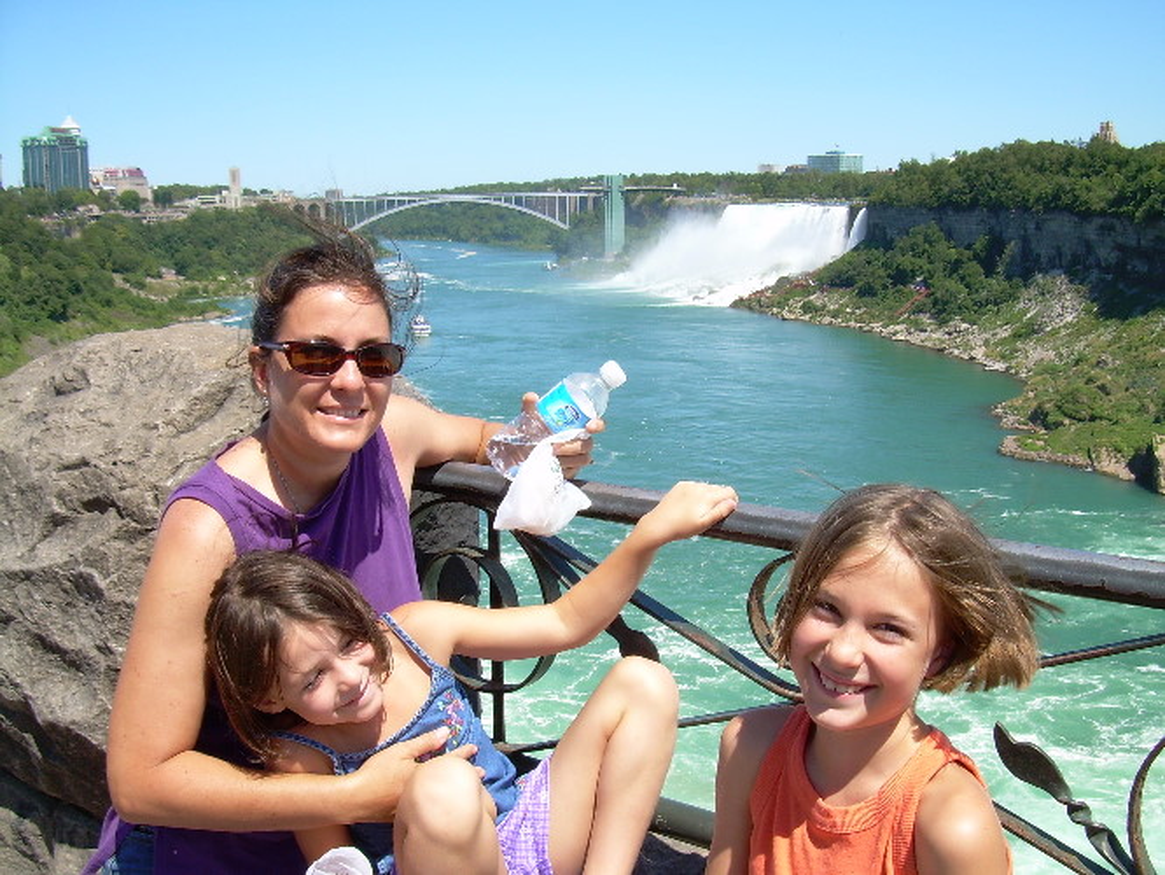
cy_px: 438
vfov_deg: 37.7
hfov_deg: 49.0
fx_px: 1279
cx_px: 582
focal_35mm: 38
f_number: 4.6
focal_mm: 6.3
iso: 50
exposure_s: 1/354
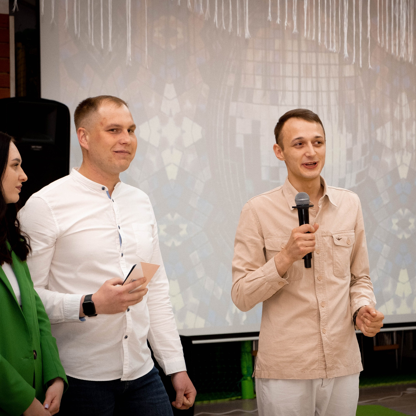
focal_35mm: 106
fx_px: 1441
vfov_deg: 16.4
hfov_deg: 16.4
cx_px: 277
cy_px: 208
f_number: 4.5
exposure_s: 1/160
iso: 2500
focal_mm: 55
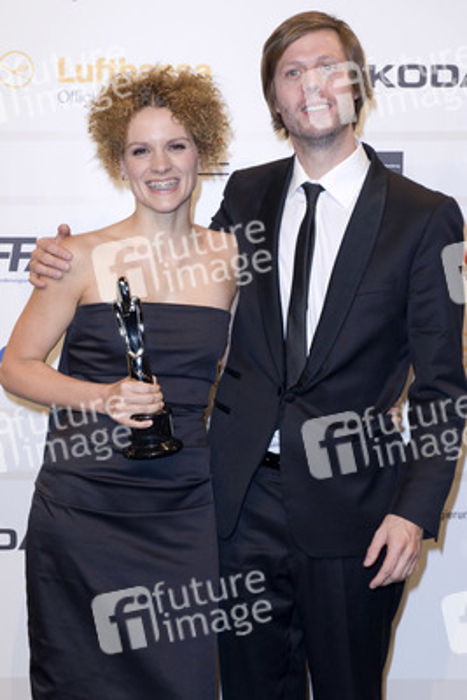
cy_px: 350
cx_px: 234
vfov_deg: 30.5
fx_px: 1283
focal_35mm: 66
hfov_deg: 20.6
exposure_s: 1/250
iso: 800
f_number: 6.3
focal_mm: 66
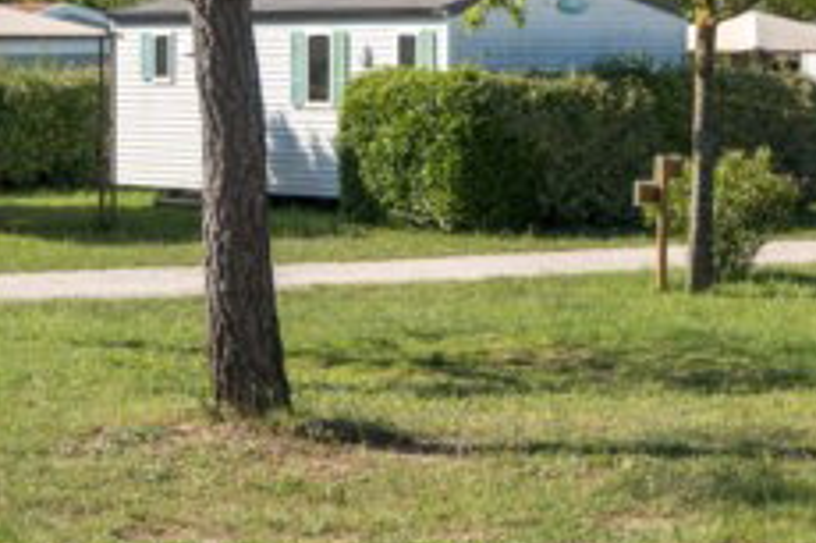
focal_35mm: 122
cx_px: 837
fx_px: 2763
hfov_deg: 16.4
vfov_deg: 11.1
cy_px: -34
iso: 100
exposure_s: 1/125
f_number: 11
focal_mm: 49
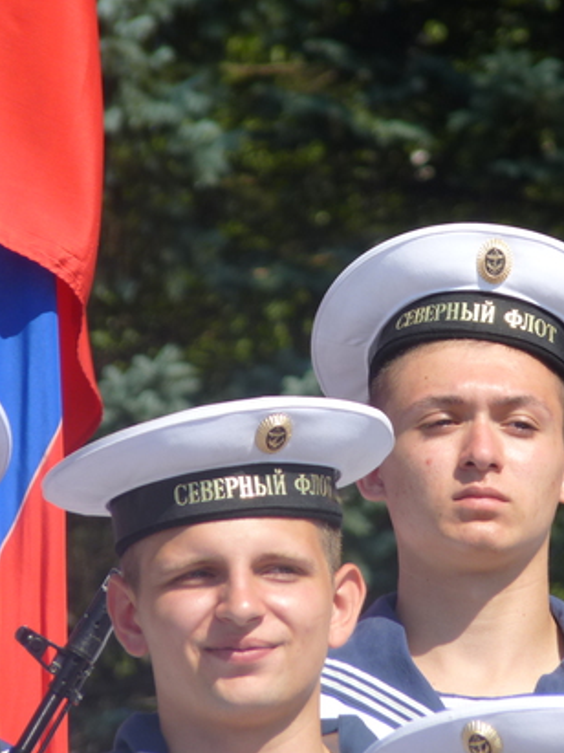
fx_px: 13628
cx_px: 418
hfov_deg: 2.4
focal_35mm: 627
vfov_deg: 3.2
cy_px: 376
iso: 80
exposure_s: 1/400
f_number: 5.6
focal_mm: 83.2
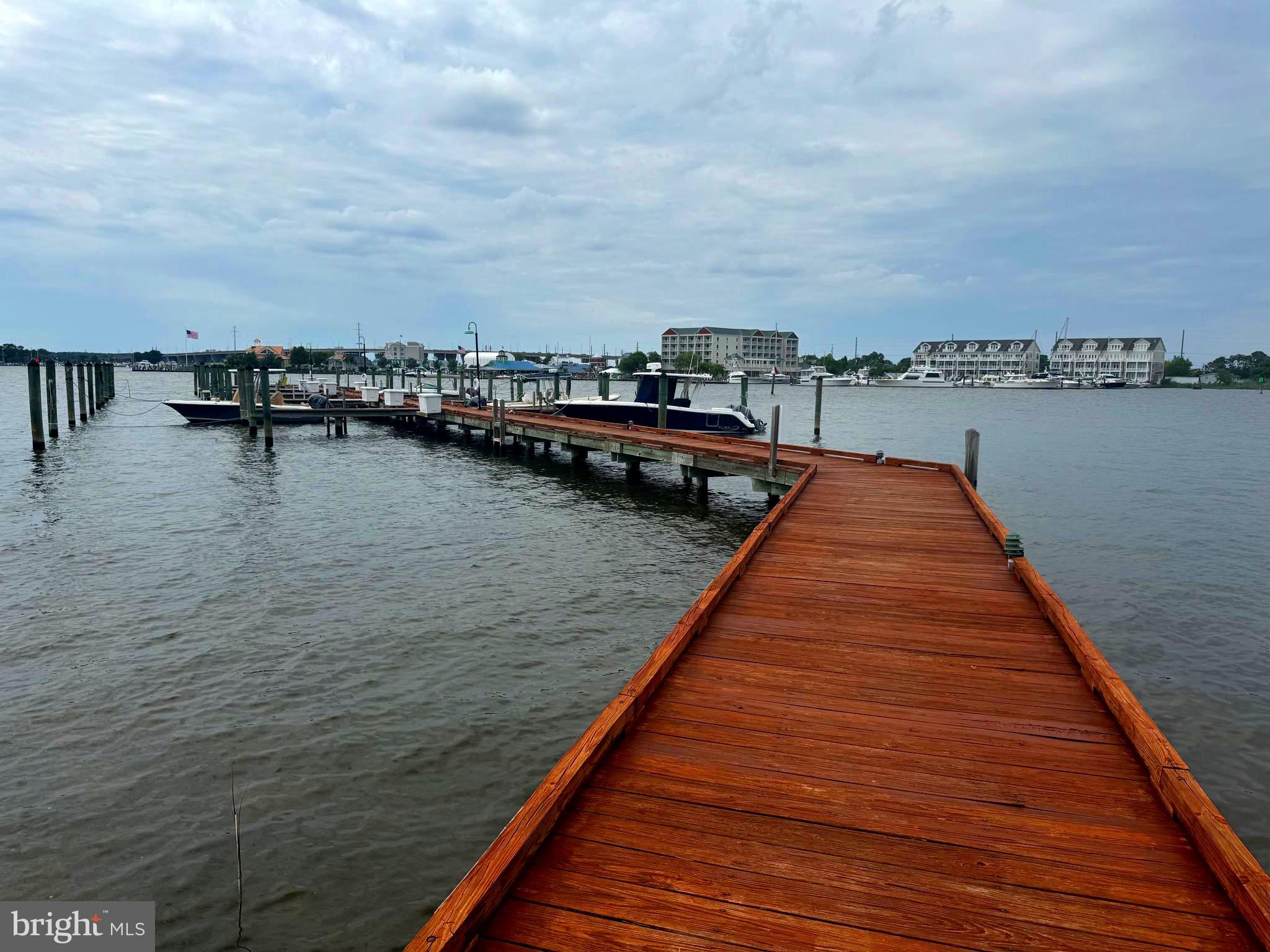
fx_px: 881
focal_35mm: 24
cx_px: 635
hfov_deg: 71.6
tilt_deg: -6.7
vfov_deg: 56.8
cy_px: 476
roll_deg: -1.3
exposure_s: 1/7937
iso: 80
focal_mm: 6.76
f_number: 1.78
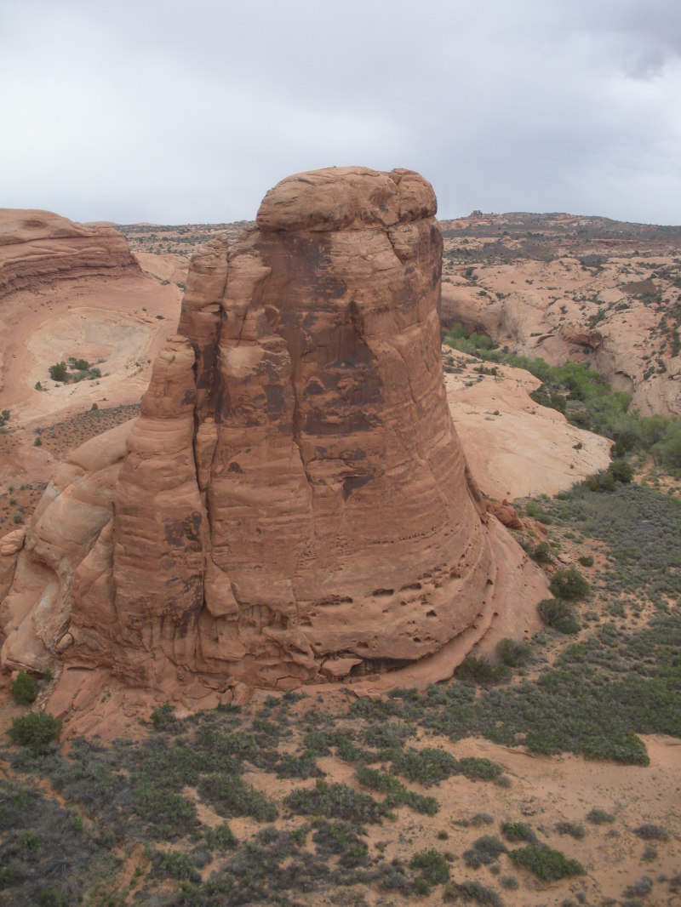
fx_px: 944
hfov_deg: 39.7
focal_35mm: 36
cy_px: 454
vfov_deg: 51.3
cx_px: 340
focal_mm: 6.3
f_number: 3.5
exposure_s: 1/613
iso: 64
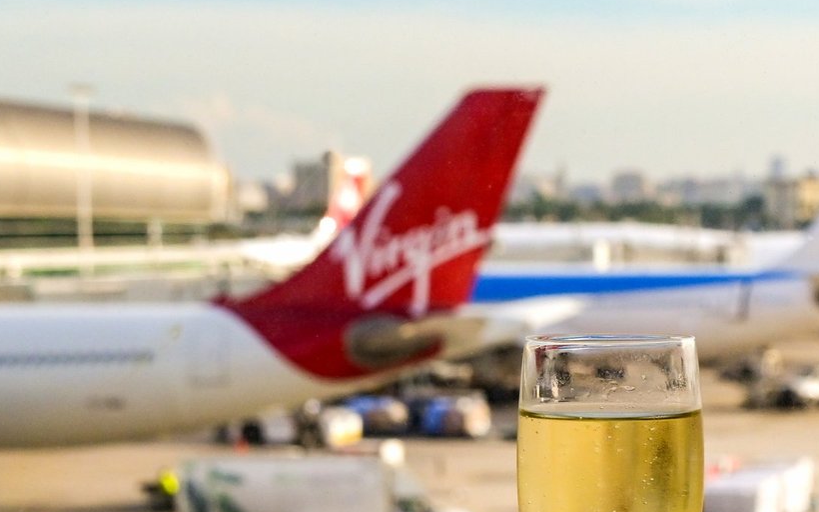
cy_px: 584
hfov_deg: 15.1
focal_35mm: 136
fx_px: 3035
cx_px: 840
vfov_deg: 9.5
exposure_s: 1/500
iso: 400
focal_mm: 38
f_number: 8
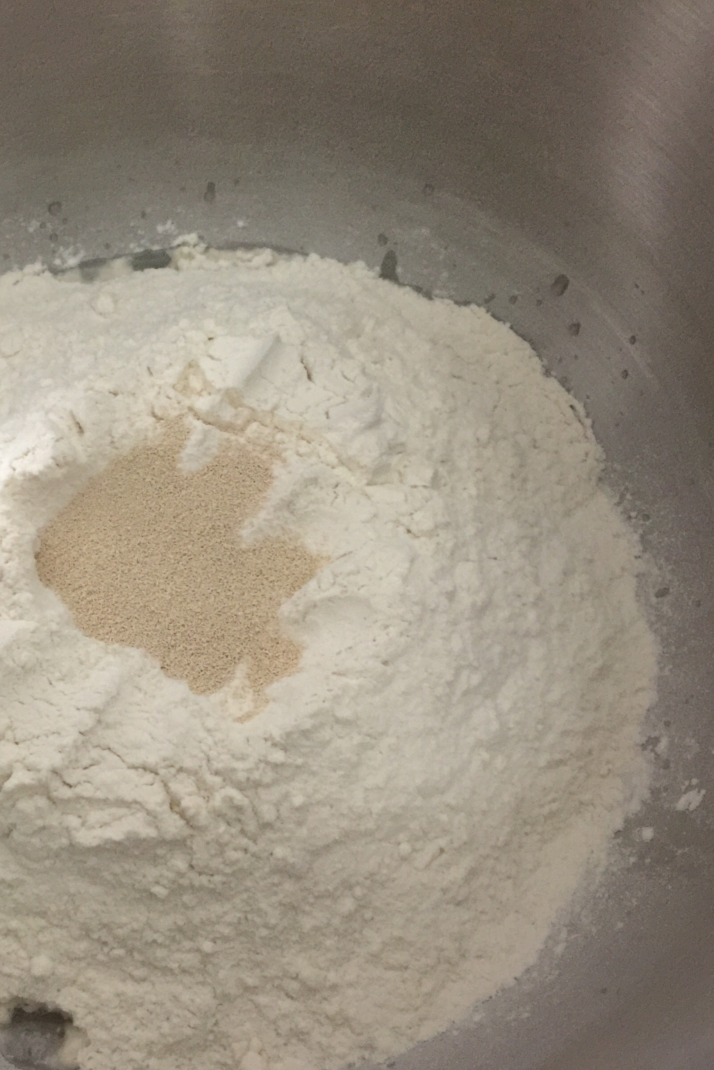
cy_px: 538
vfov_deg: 47.4
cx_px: 194
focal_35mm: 41
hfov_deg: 32.1
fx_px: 1219
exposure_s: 1/8
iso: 160
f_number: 2.2
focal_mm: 4.15
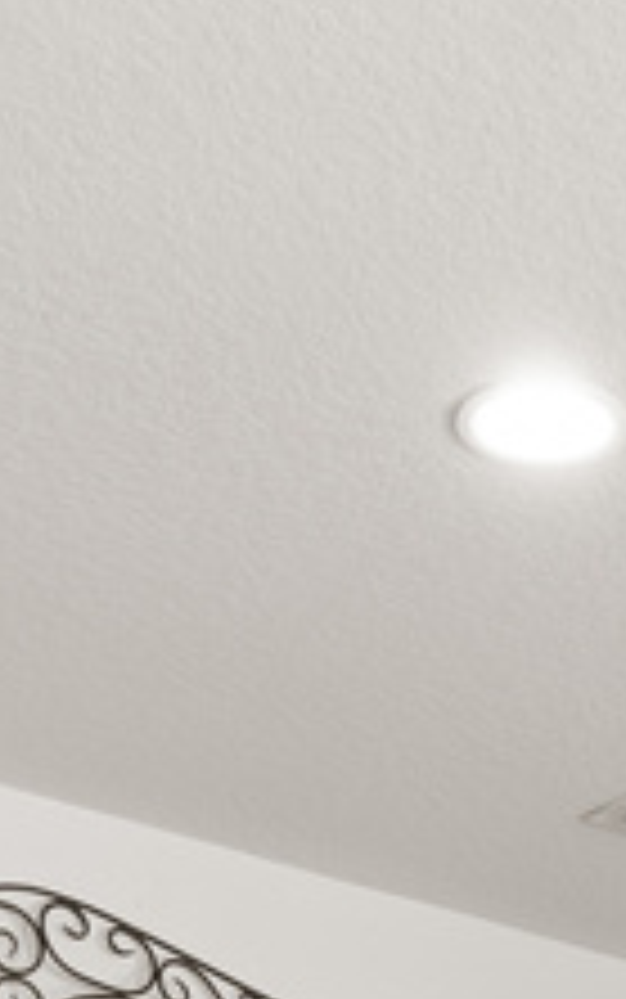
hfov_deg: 10.7
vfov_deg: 14.0
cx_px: 892
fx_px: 3244
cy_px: 2146
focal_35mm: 119
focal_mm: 16
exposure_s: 1/2
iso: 320
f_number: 7.1
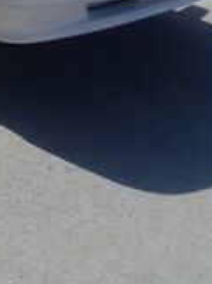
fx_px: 778
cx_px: -58
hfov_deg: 14.9
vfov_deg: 19.2
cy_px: -77
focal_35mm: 95
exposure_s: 1/1742
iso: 50
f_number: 2.2
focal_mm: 3.3
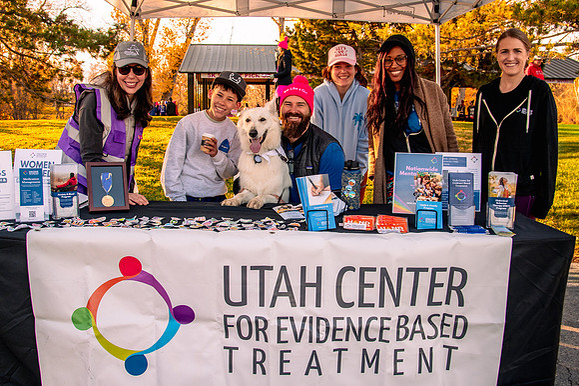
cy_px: 191
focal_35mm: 34
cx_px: 279
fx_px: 550
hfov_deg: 55.5
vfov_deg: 38.6
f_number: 6.3
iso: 800
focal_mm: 24
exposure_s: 1/320
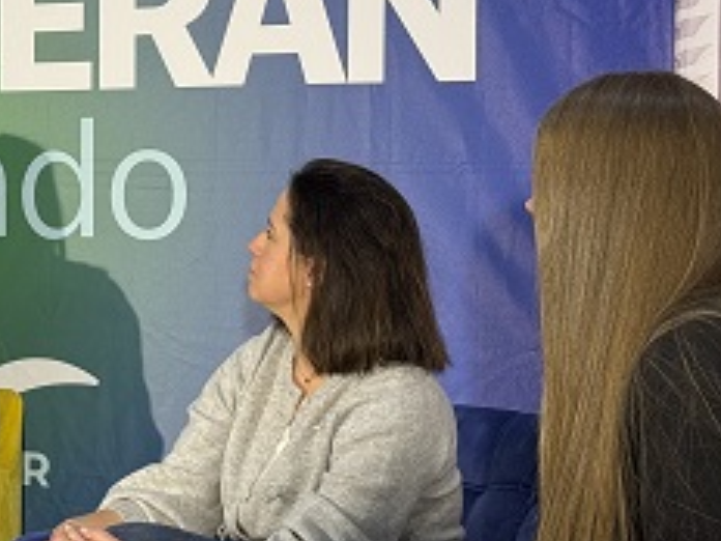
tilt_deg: -3.6
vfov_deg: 11.9
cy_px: 323
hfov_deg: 15.5
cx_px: -78
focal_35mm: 124
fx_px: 2583
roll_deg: +0.0
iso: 50
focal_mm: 6.76
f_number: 1.78
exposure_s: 1/51
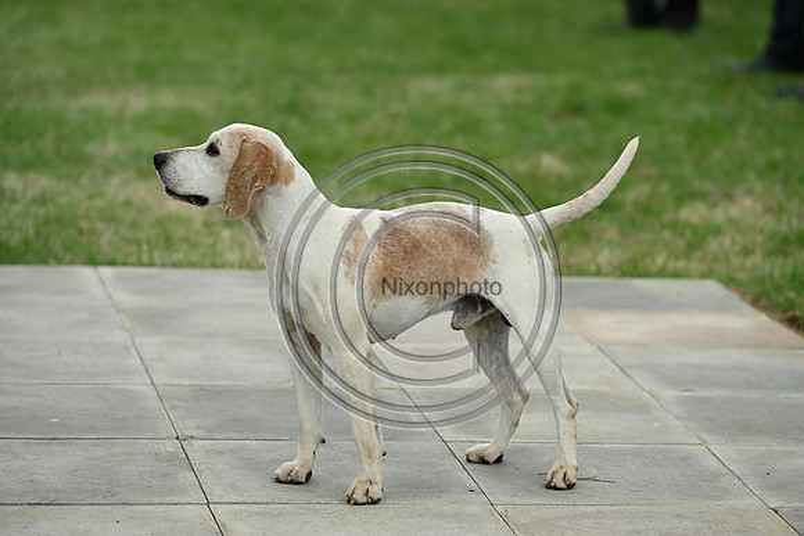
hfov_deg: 11.4
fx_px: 4021
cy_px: 268
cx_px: 402
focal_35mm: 180
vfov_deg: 7.6
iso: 280
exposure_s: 1/1250
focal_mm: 180
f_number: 4.5
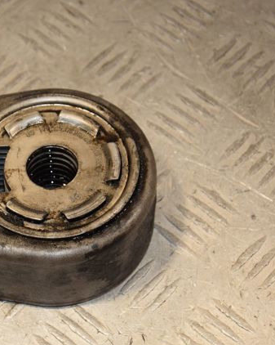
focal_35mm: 141
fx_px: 1436
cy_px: 173
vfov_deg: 13.7
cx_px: 37
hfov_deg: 10.9
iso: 800
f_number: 7.1
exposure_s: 1/200
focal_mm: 66
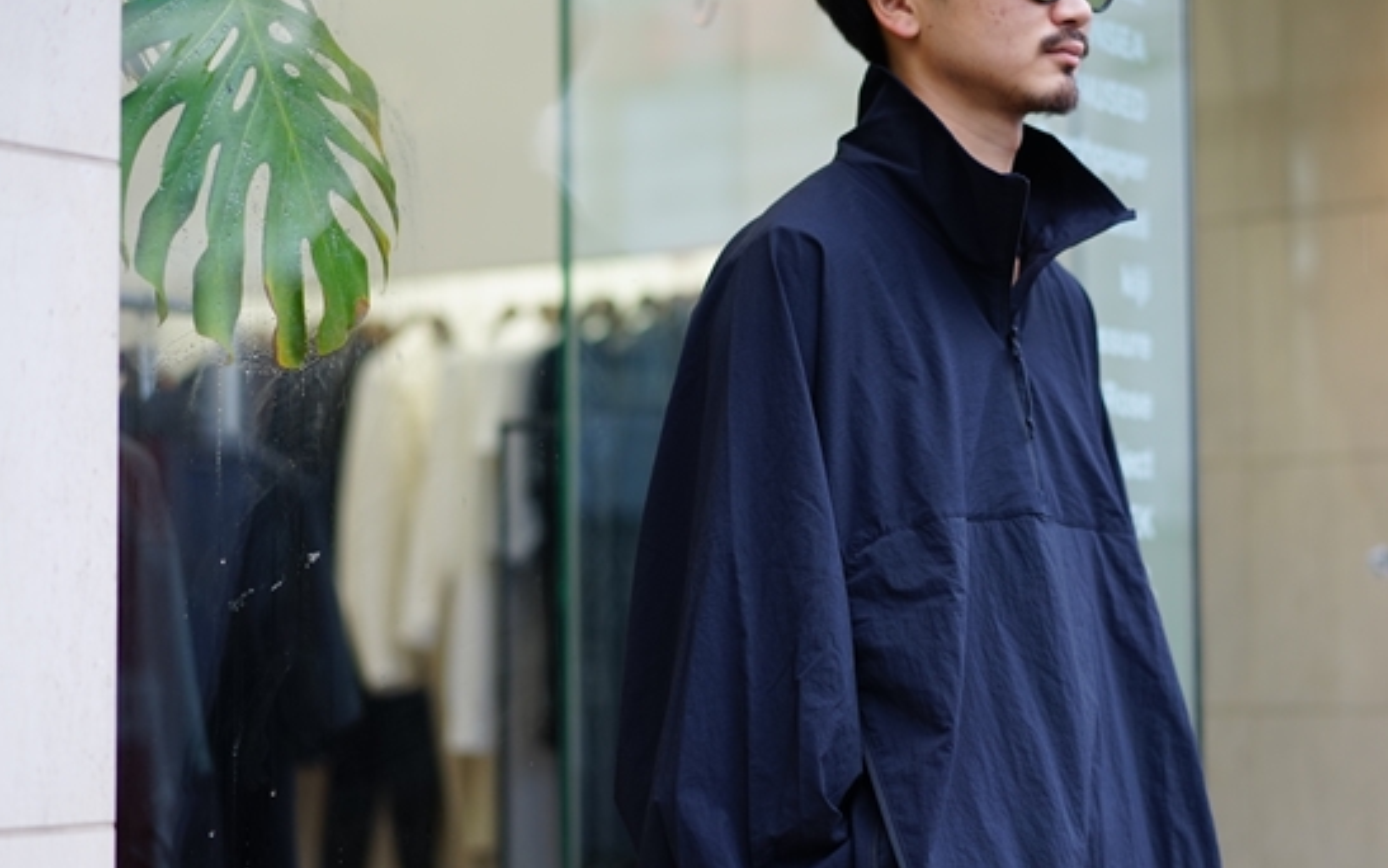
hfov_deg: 25.2
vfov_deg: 15.9
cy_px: 407
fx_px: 3102
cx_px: 766
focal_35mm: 82
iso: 100
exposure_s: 1/100
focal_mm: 55
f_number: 1.8
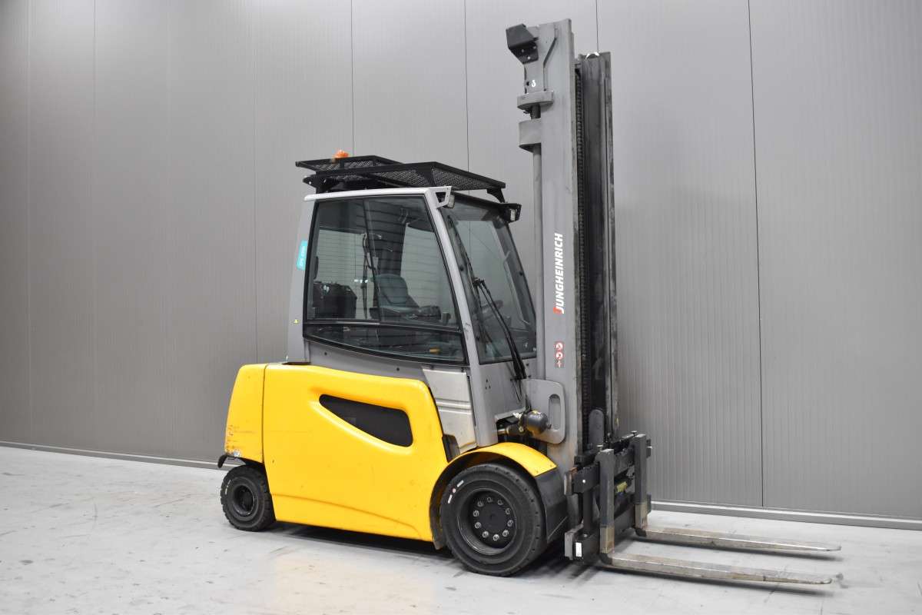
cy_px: 308
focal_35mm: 33
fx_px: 845
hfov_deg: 57.2
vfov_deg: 40.0
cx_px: 461
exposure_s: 1/40
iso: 1600
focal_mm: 22
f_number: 4.5
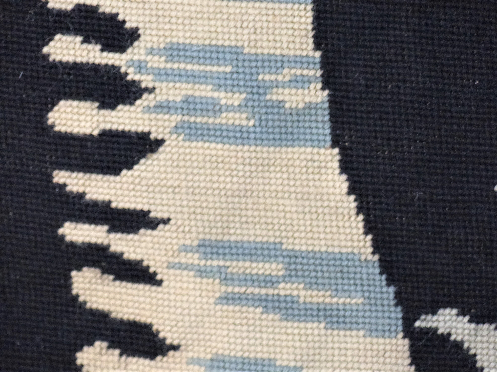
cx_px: 248
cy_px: 186
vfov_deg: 2.5
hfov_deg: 3.3
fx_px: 8615
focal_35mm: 600
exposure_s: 1/80
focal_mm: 108
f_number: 2.8
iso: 800
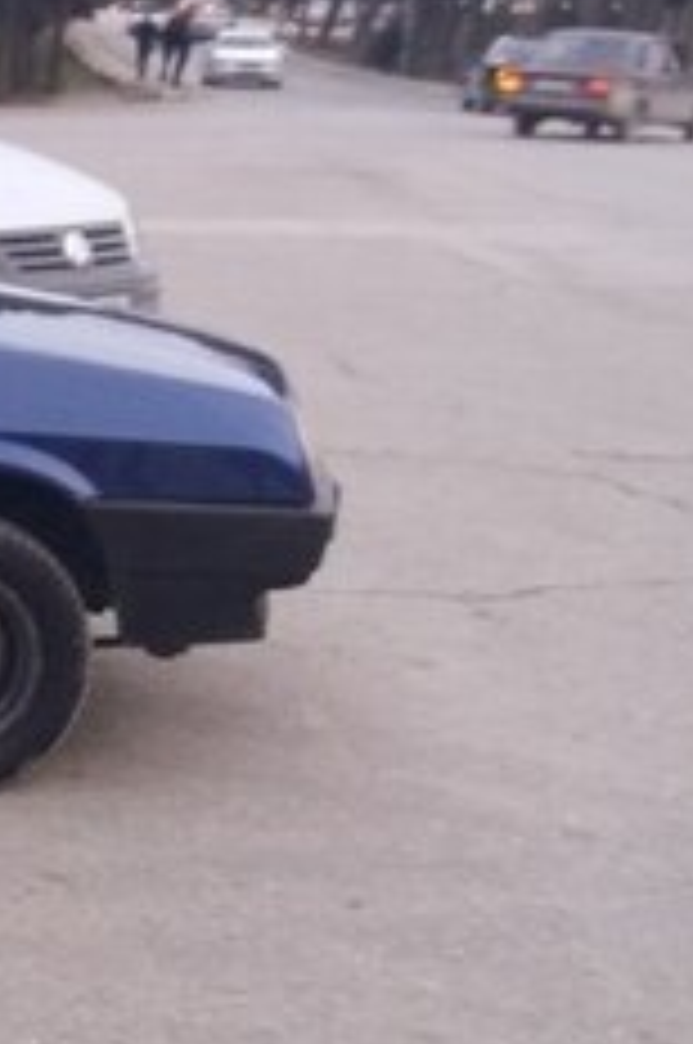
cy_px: 655
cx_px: -644
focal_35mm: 83
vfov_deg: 24.4
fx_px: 2404
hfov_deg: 14.1
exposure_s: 1/33
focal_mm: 3.7
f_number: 1.9
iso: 100
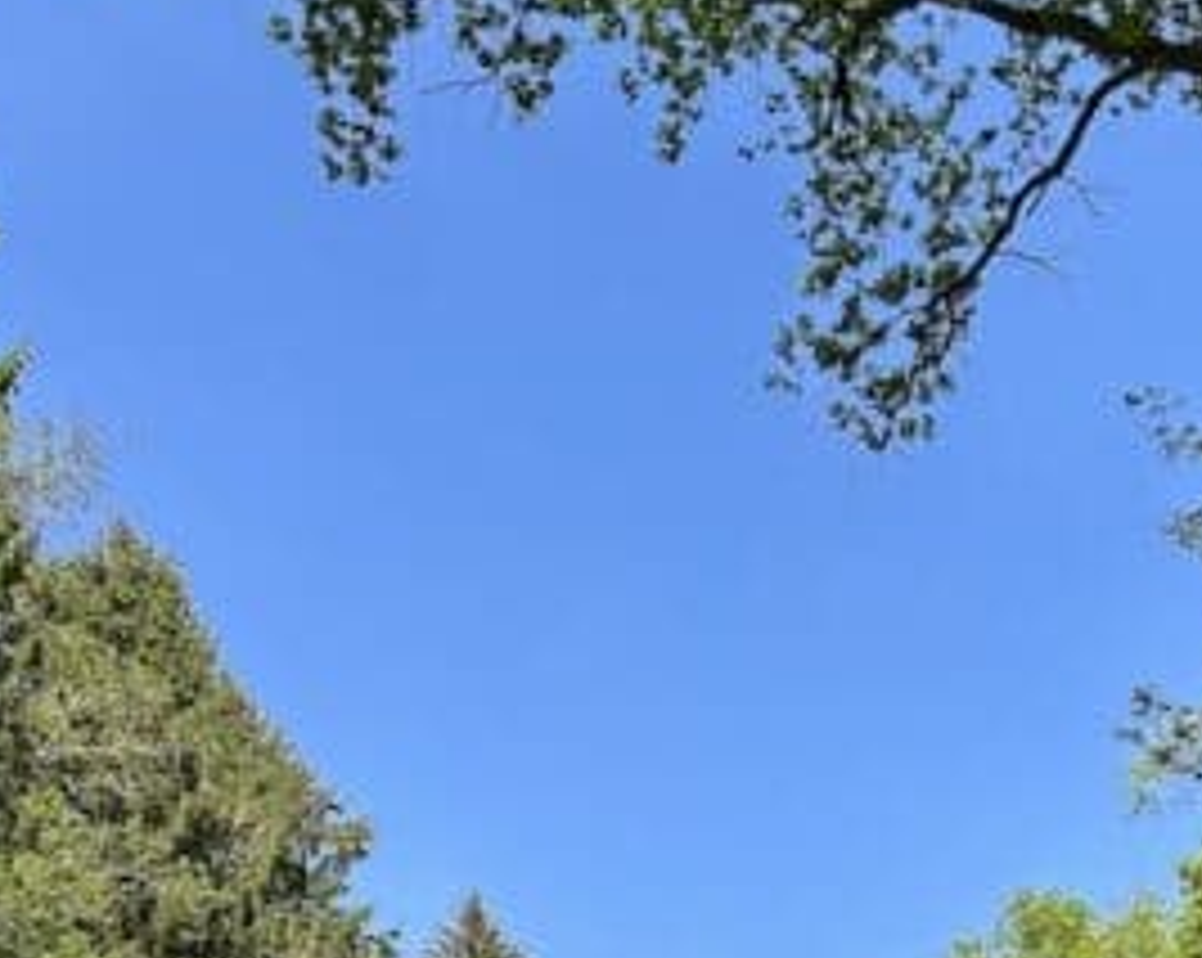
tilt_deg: +16.7
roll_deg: +1.6
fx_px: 2132
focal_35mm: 60
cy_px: 1079
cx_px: 898
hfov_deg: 31.0
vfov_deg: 23.6
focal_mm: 5.7
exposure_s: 1/1838
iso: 50
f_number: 1.5
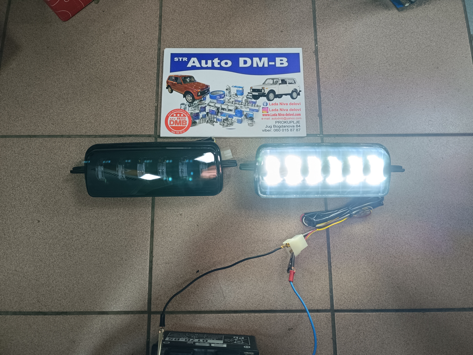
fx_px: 328
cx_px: 236
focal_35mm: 24
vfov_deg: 56.8
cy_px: 178
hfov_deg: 71.6
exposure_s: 1/50.1
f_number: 1.88
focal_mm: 5.59
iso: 735
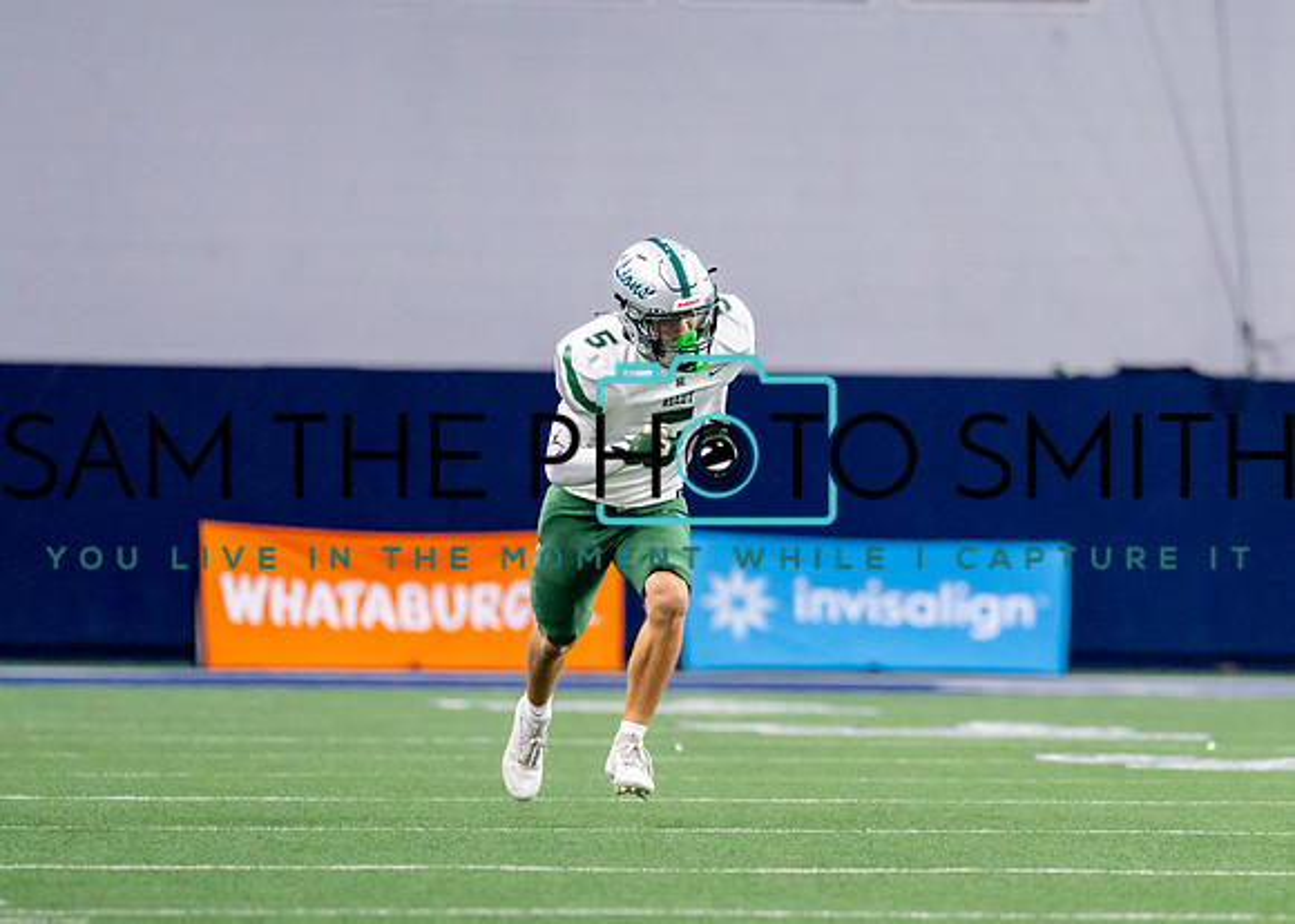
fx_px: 15595
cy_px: 519
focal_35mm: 424
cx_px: 980
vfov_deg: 3.4
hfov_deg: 4.8
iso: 2000
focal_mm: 200
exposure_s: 1/1000
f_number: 2.8
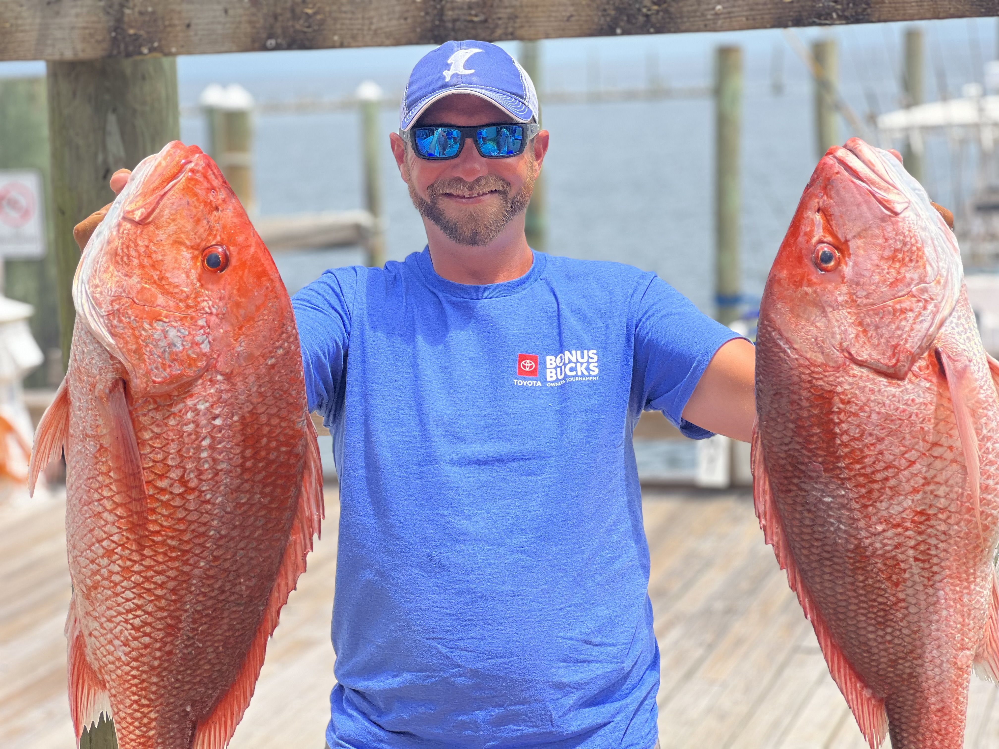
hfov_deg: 25.3
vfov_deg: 19.1
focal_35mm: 77
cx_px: 500
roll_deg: +2.4
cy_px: 374
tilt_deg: -8.2
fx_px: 2222
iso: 32
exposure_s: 1/404
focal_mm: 9
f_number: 2.8
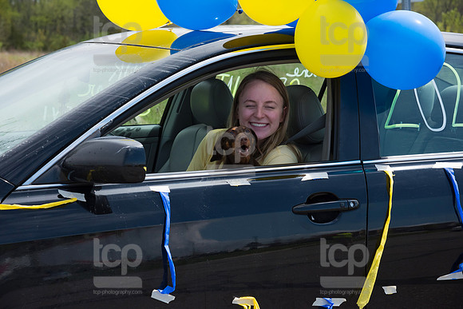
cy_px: 154
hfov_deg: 23.9
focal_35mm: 85
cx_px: 232
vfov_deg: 16.1
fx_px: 1093
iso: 1000
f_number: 7.1
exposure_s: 1/1600
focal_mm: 85
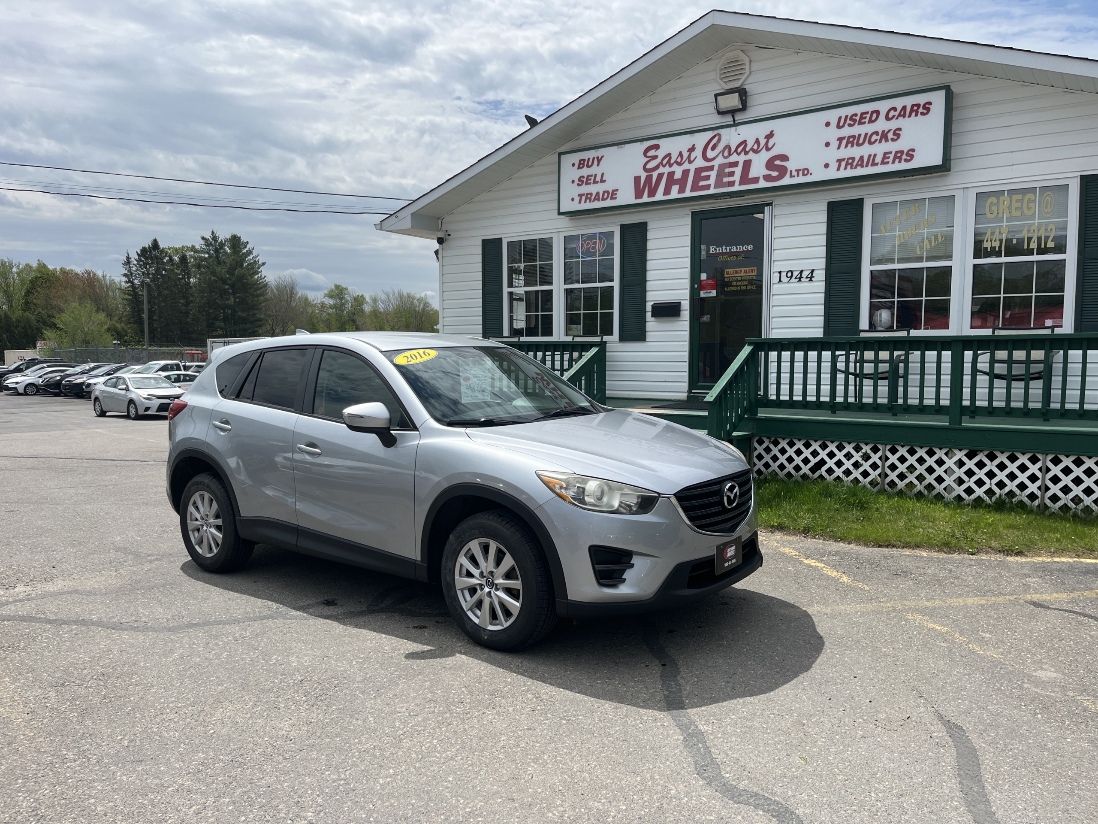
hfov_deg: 67.3
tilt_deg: -4.6
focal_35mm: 26
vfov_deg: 53.1
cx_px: 549
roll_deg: +0.7
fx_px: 825
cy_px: 412
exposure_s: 1/6494
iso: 50
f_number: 1.6
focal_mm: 5.1
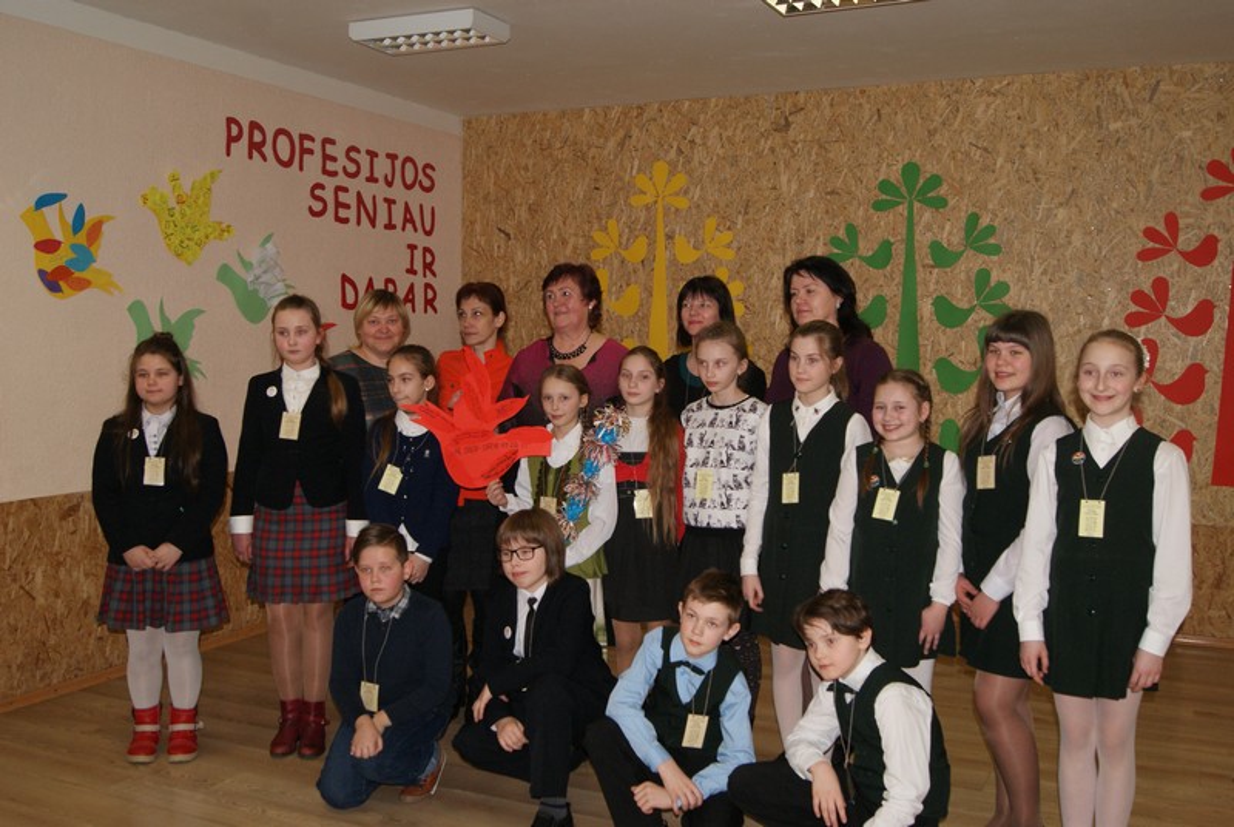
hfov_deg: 57.2
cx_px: 617
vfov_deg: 40.1
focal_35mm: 33
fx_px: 1133
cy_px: 414
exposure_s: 1/60
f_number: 5.6
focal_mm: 22
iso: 400
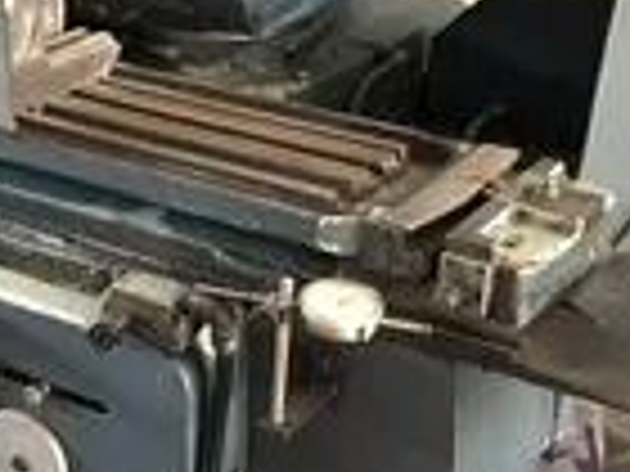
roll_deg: -0.2
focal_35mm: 83
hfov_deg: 23.1
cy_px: 63
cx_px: 86
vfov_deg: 17.6
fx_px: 1511
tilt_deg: -17.6
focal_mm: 4.15
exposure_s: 1/4
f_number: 2.2
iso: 125
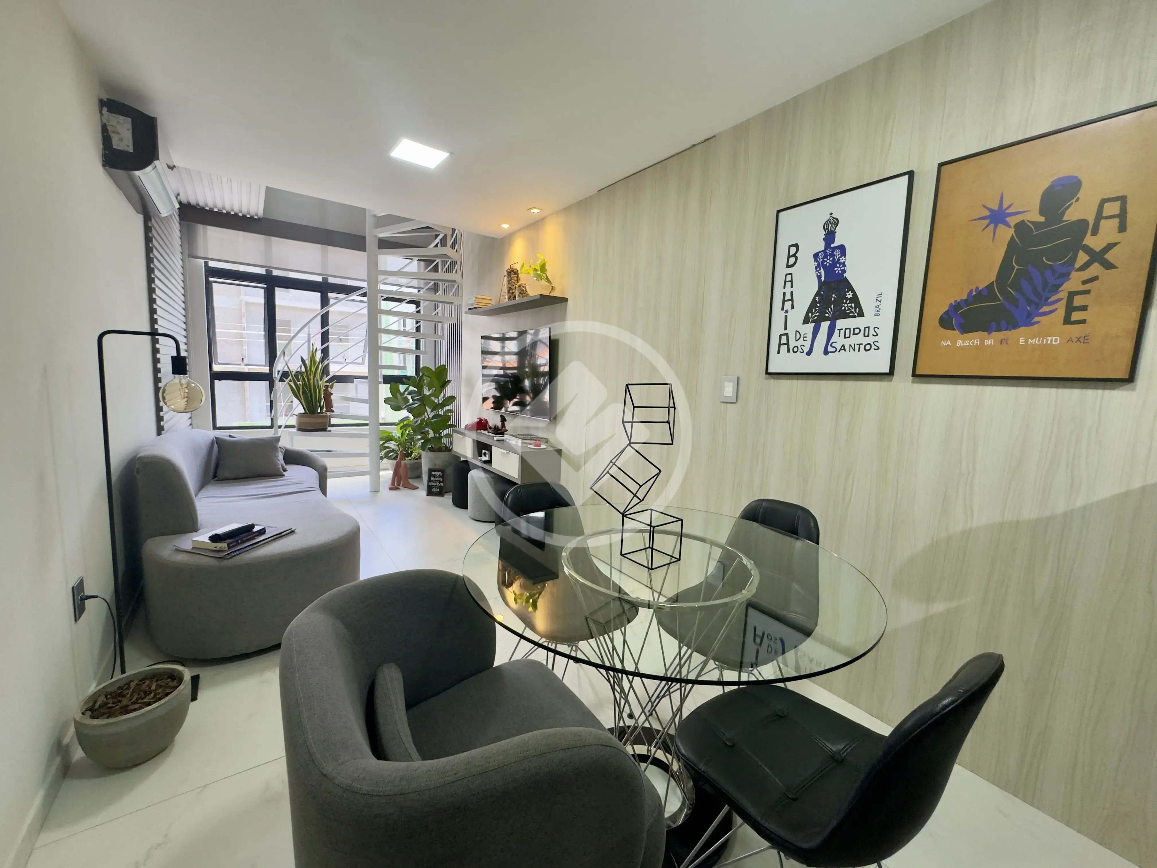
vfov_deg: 85.7
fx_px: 468
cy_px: 434
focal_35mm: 14
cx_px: 578
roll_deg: -2.3
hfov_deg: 102.1
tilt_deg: -7.5
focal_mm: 2.22
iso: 160
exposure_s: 1/99
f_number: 2.2
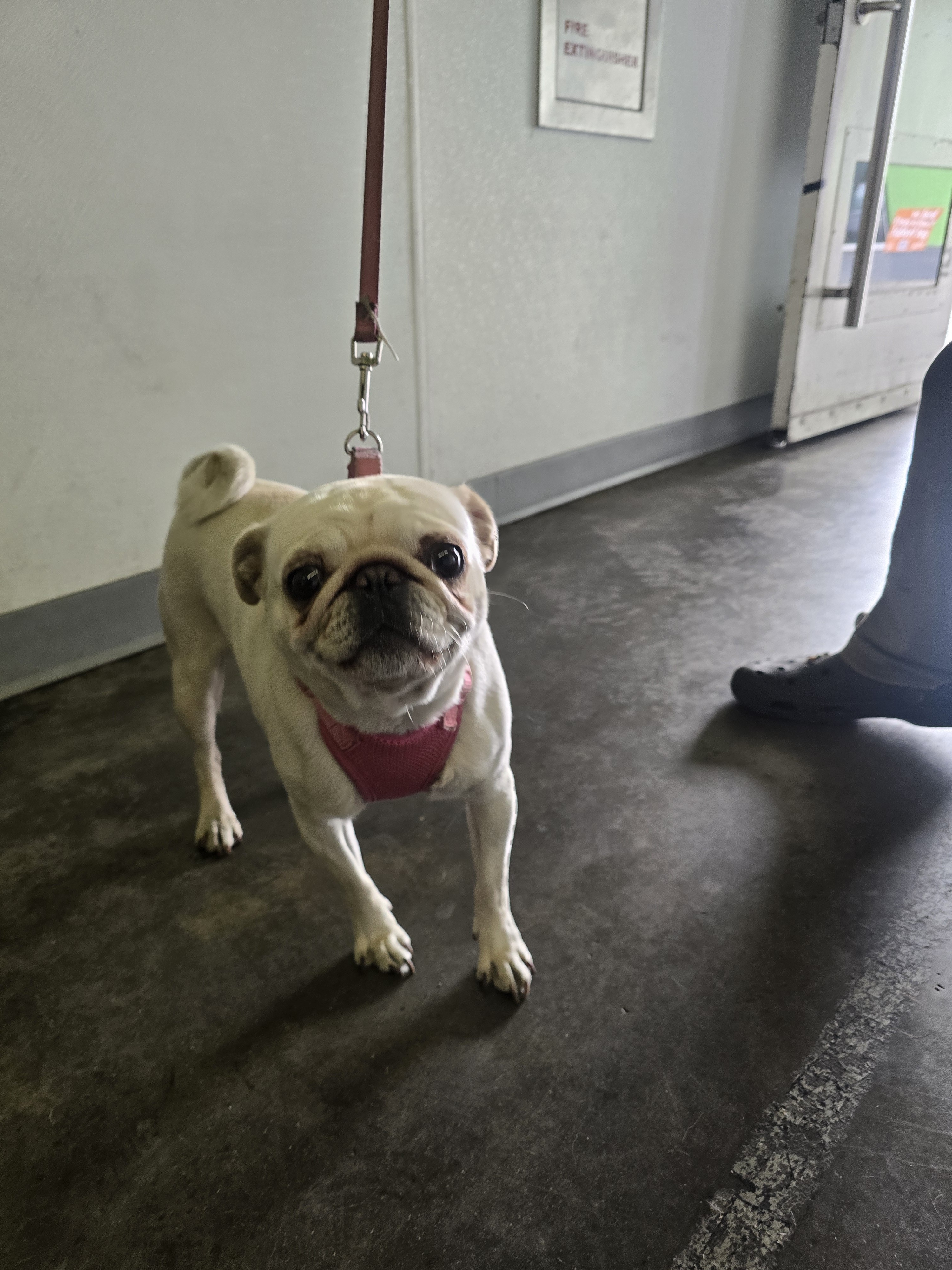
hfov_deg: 58.9
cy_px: 635
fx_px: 843
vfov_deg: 73.9
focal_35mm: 23
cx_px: 476
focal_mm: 6.3
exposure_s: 1/120
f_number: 1.7
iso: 160
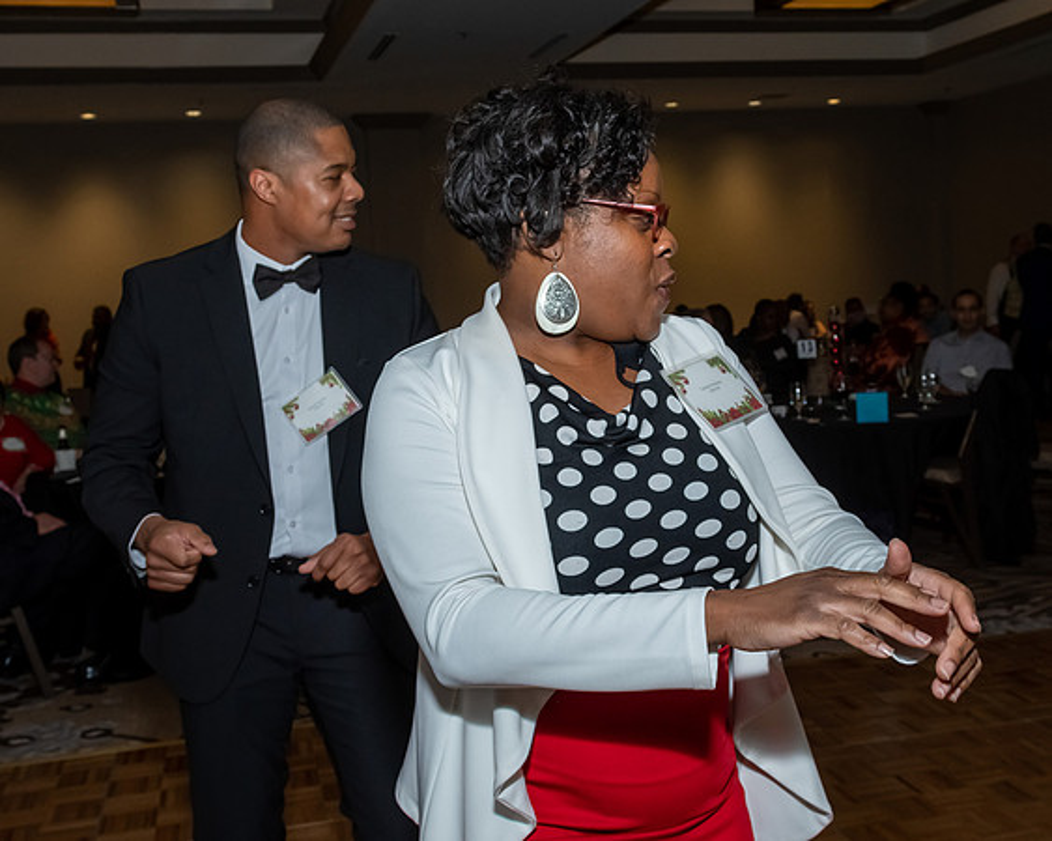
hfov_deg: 42.9
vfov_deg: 34.9
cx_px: 596
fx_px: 1337
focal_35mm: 43
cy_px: 372
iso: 500
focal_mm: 20
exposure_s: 1/250
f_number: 6.3
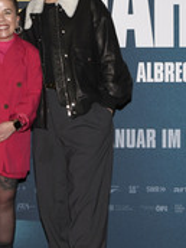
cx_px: 79
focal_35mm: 88
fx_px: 630
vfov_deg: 22.2
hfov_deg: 16.8
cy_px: 98
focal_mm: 35
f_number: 4
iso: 400
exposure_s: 1/640
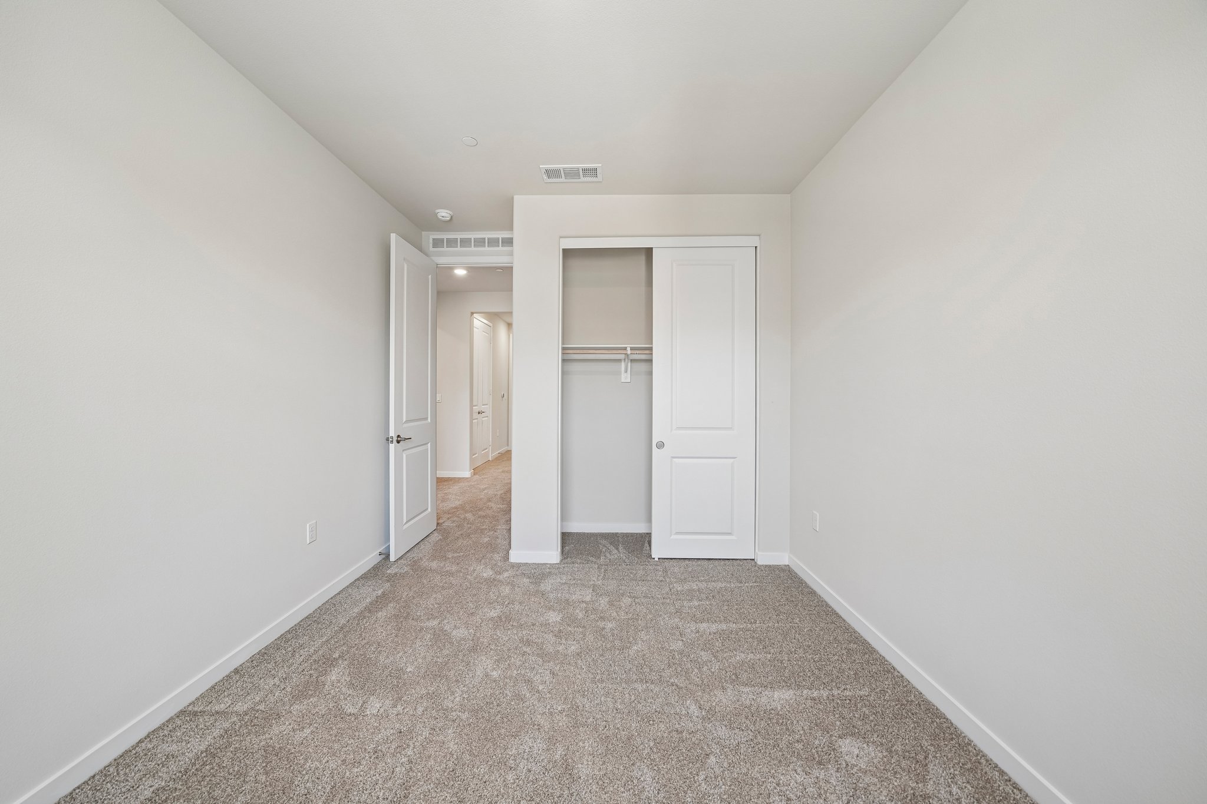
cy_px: 402
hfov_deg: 112.6
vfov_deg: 90.0
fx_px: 402
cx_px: 604
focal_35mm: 12
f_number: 7.1
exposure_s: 1/25
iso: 400
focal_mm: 12
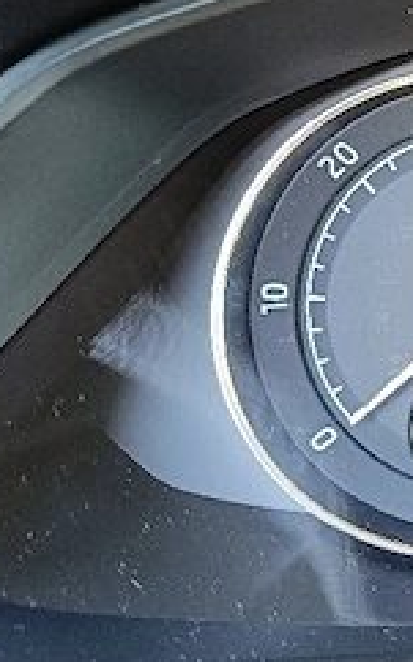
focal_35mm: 63
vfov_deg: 32.1
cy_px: 205
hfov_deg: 16.5
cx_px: 785
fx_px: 1136
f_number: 1.88
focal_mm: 5.59
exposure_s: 1/33.3
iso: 617
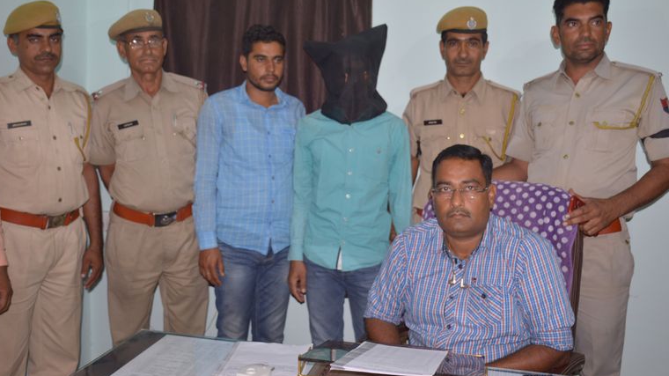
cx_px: 331
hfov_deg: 54.6
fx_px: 648
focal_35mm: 37
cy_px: 160
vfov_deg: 32.3
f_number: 4
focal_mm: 23
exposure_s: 1/60
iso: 400
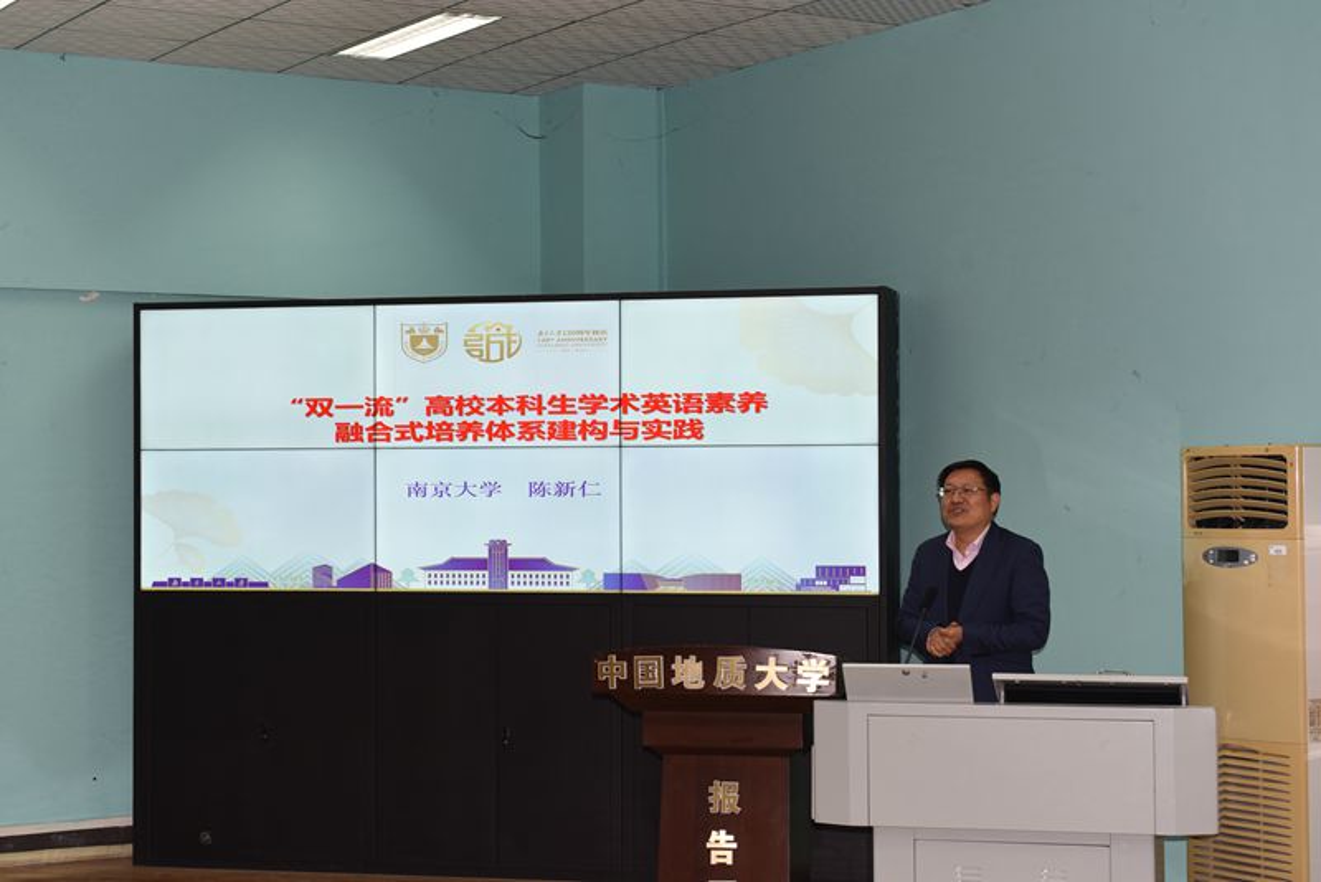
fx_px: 2569
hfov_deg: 28.8
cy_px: 441
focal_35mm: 70
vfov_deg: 19.5
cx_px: 660
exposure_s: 1/60
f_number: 7.1
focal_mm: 70
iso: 800
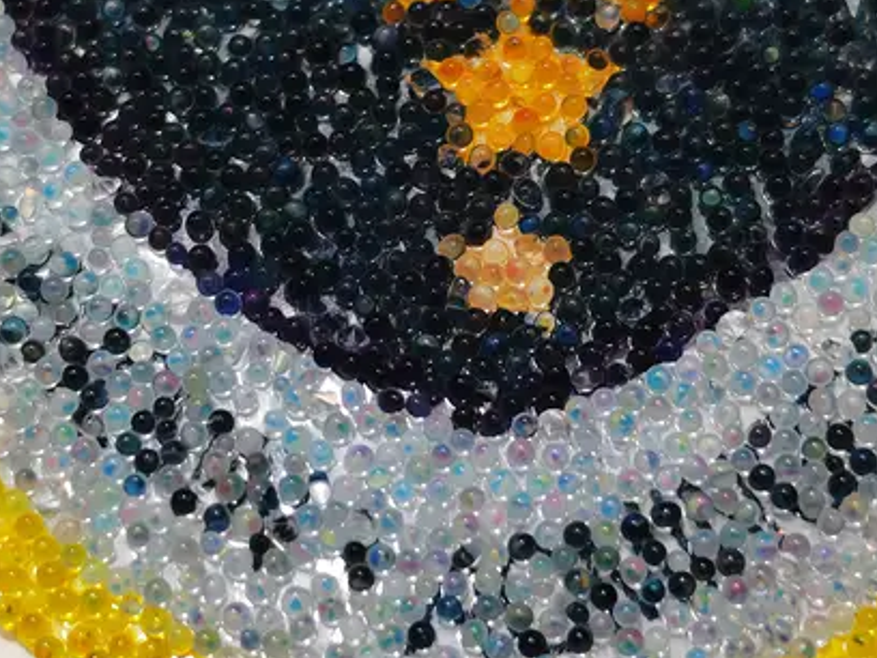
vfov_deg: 14.0
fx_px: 2686
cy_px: 260
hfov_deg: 18.5
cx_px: 421
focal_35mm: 106
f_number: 1.9
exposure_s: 1/100
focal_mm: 5.52
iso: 200
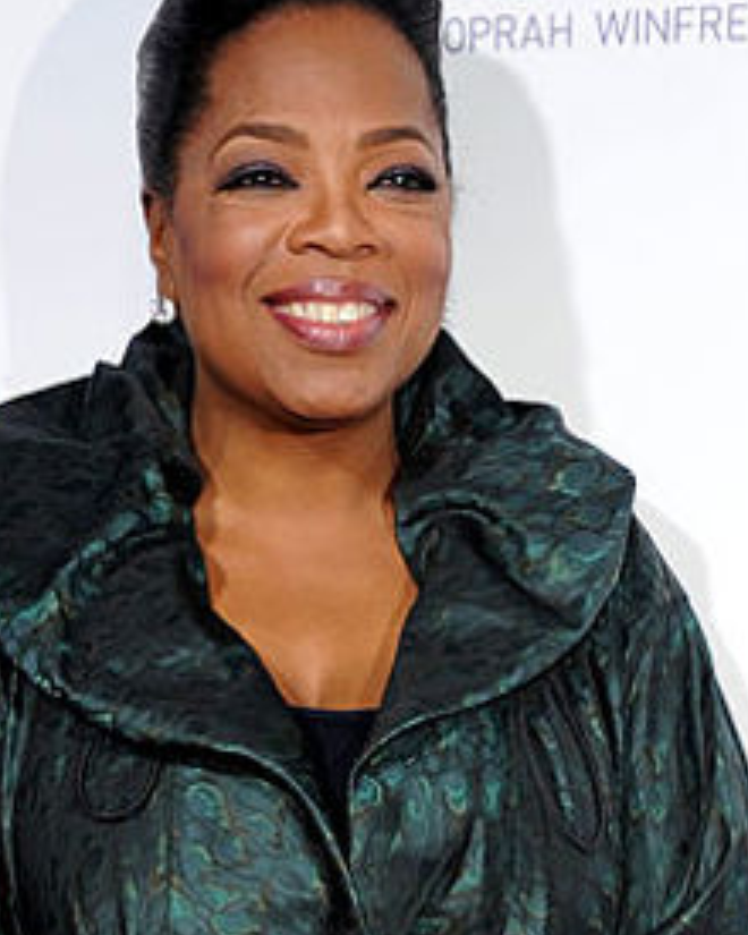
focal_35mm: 120
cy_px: 1428
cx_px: 367
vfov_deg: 14.8
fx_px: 3321
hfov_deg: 12.9
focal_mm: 34
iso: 500
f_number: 5.6
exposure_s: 1/320
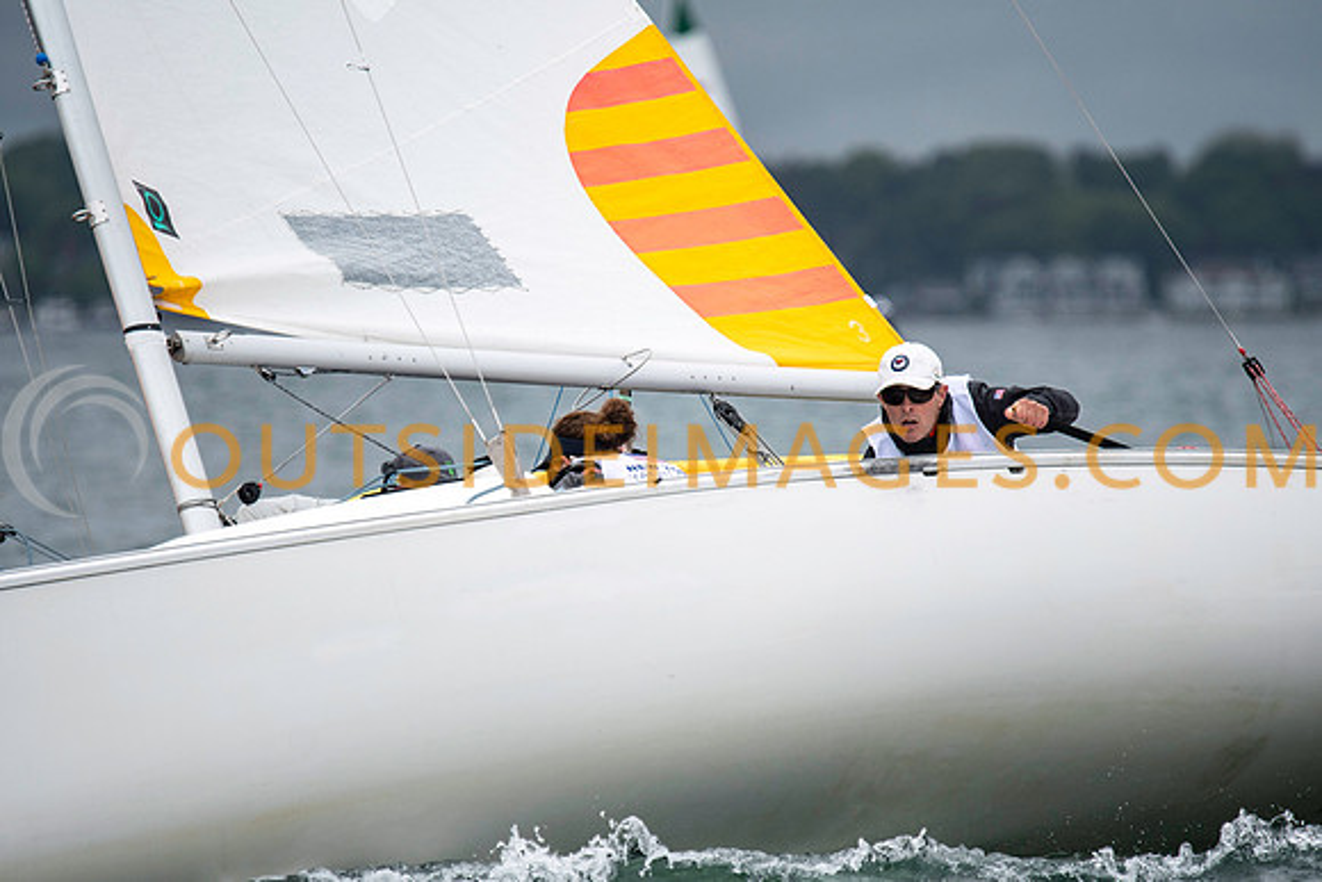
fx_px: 16528
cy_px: 441
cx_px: 661
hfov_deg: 4.6
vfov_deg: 3.1
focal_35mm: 450
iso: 250
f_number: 4
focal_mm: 300
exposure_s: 1/3200
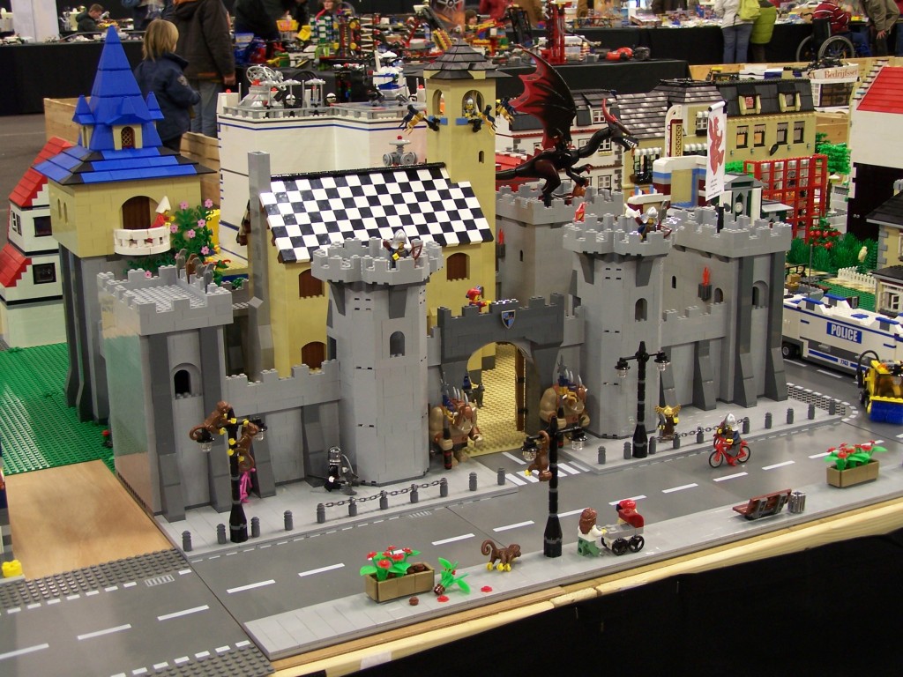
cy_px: 338
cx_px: 452
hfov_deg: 37.5
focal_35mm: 51
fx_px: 1330
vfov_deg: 28.6
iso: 80
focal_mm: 8.5
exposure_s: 1/2
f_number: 3
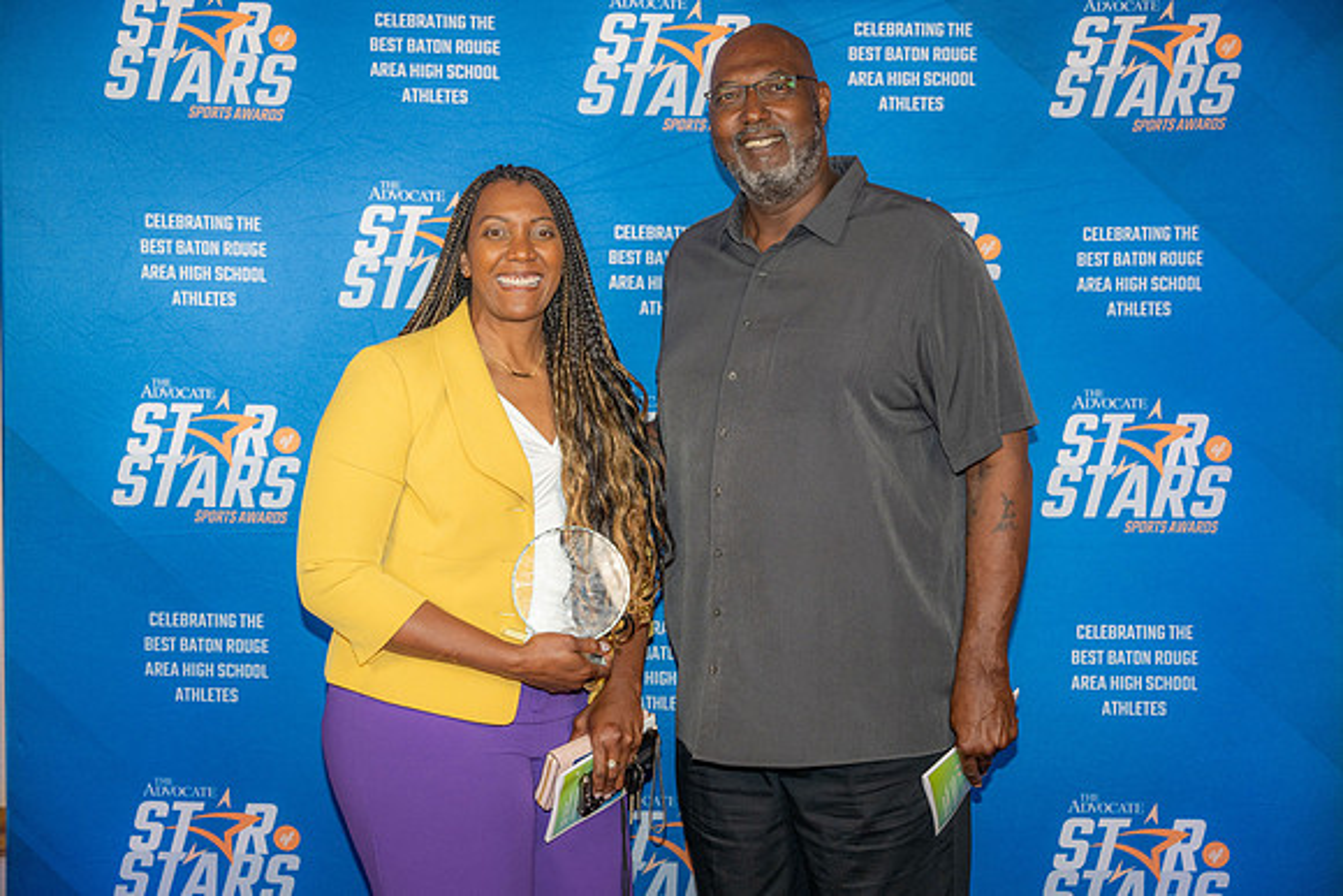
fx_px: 1940
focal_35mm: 52
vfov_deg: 26.0
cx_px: 672
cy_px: 448
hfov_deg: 38.2
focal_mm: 52
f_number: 3.2
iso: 320
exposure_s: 1/160
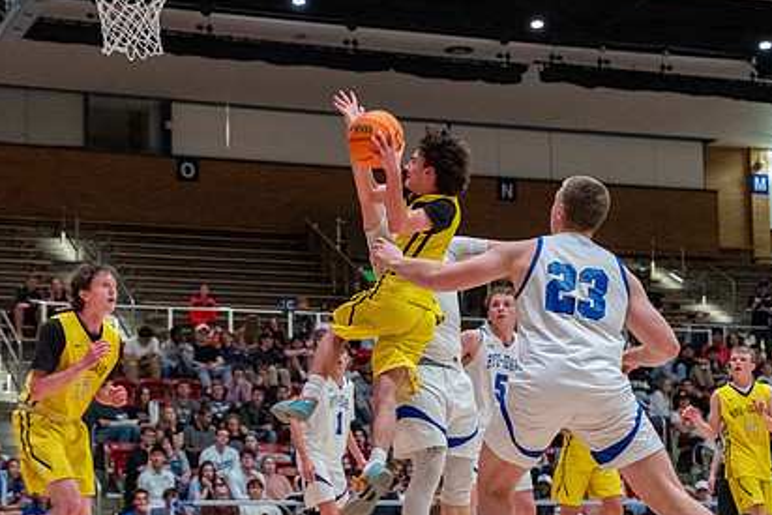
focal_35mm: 90
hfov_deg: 22.6
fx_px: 1931
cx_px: 323
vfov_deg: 15.2
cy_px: 309
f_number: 3.2
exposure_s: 1/500
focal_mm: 55
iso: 6400
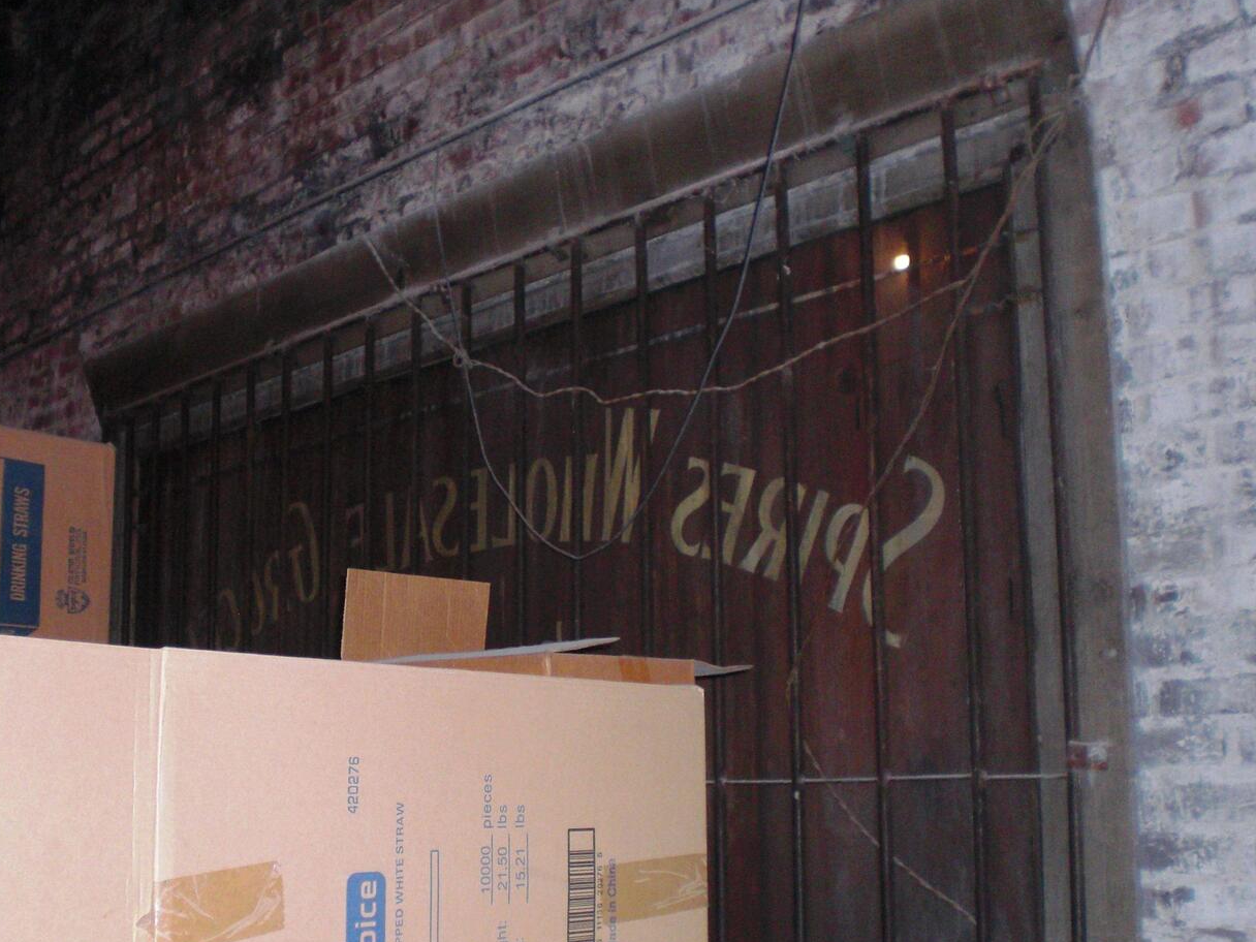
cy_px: 553
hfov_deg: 42.0
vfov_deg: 32.1
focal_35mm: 45
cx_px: 529
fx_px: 1633
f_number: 3.1
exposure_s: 1/60
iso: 200
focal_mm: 6.3
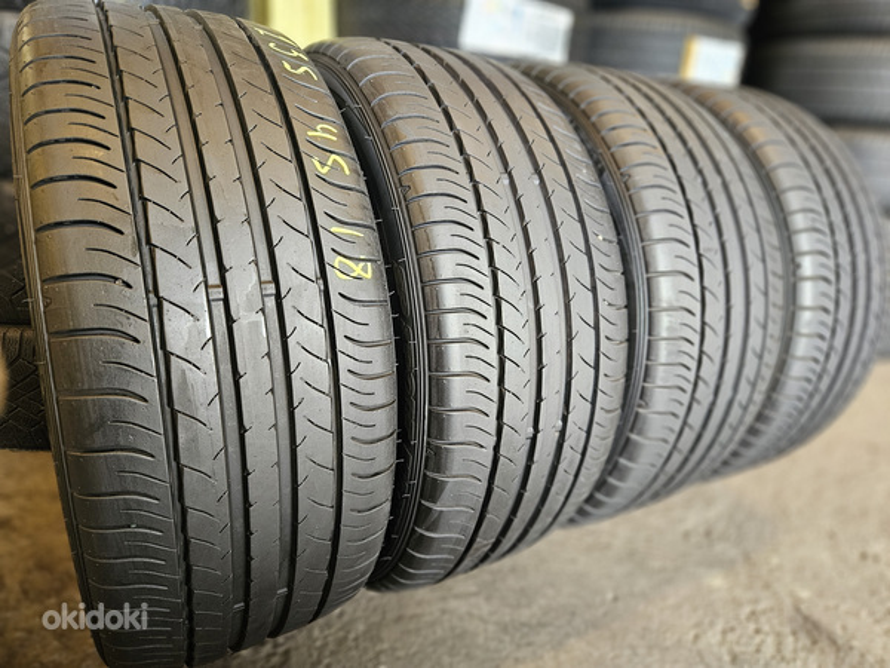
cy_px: 334
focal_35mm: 23
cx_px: 445
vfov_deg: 58.9
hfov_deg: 73.9
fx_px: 591
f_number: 1.8
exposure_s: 1/100
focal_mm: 5.4
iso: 500
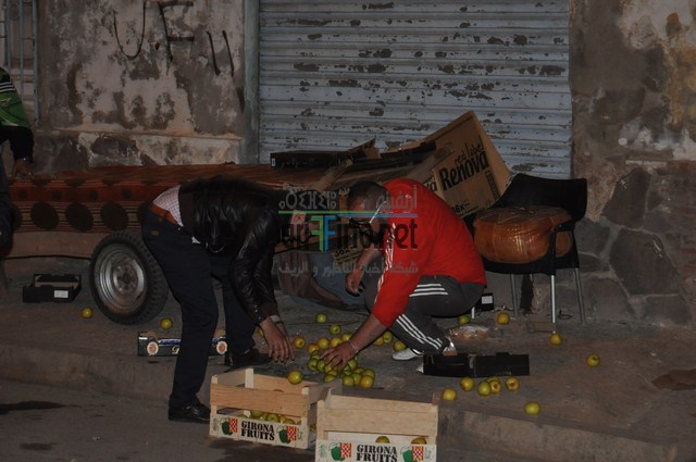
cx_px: 348
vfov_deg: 16.5
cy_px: 231
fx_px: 1593
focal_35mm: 82
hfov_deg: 24.6
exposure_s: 1/60
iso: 800
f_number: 5.6
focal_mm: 55
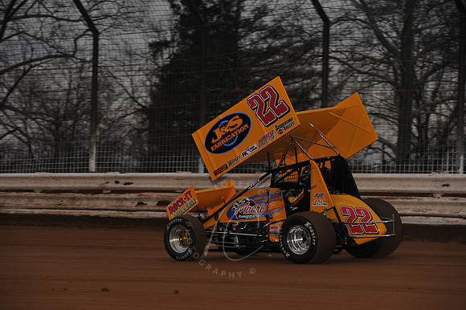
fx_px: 2199
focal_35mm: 170
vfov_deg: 8.1
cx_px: 233
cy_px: 155
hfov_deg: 12.1
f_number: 8
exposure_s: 1/250
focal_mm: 170
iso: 500
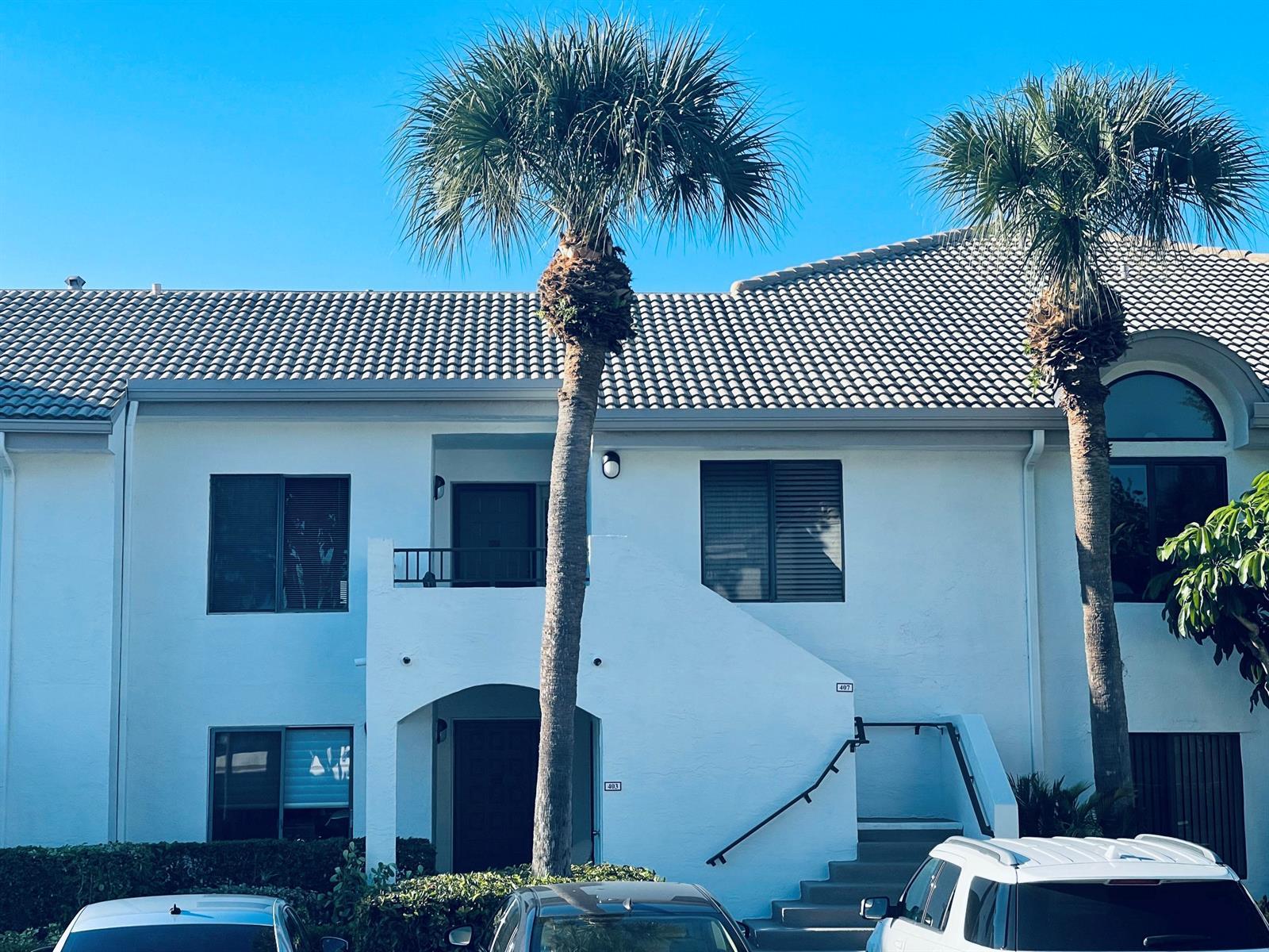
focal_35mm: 64
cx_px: 634
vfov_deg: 22.9
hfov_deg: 30.3
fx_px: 2346
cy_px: 476
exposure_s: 1/652
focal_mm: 7.5
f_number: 2.2
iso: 20
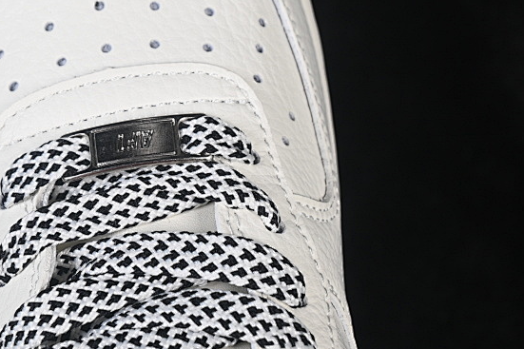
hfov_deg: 13.9
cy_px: 74
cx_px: 107
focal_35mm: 147
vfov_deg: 9.3
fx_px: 2139
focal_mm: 50
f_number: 7.1
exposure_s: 1/80
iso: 160
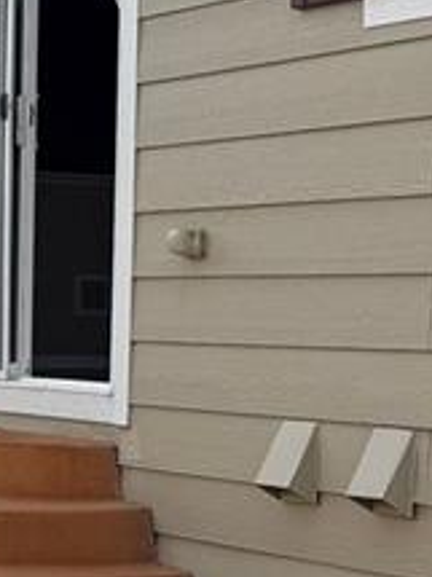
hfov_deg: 11.0
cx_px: 99
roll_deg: -1.0
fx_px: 2232
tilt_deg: -3.7
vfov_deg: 14.6
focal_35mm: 134
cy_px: 459
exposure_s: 1/2105
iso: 80
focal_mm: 6.76
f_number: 1.78
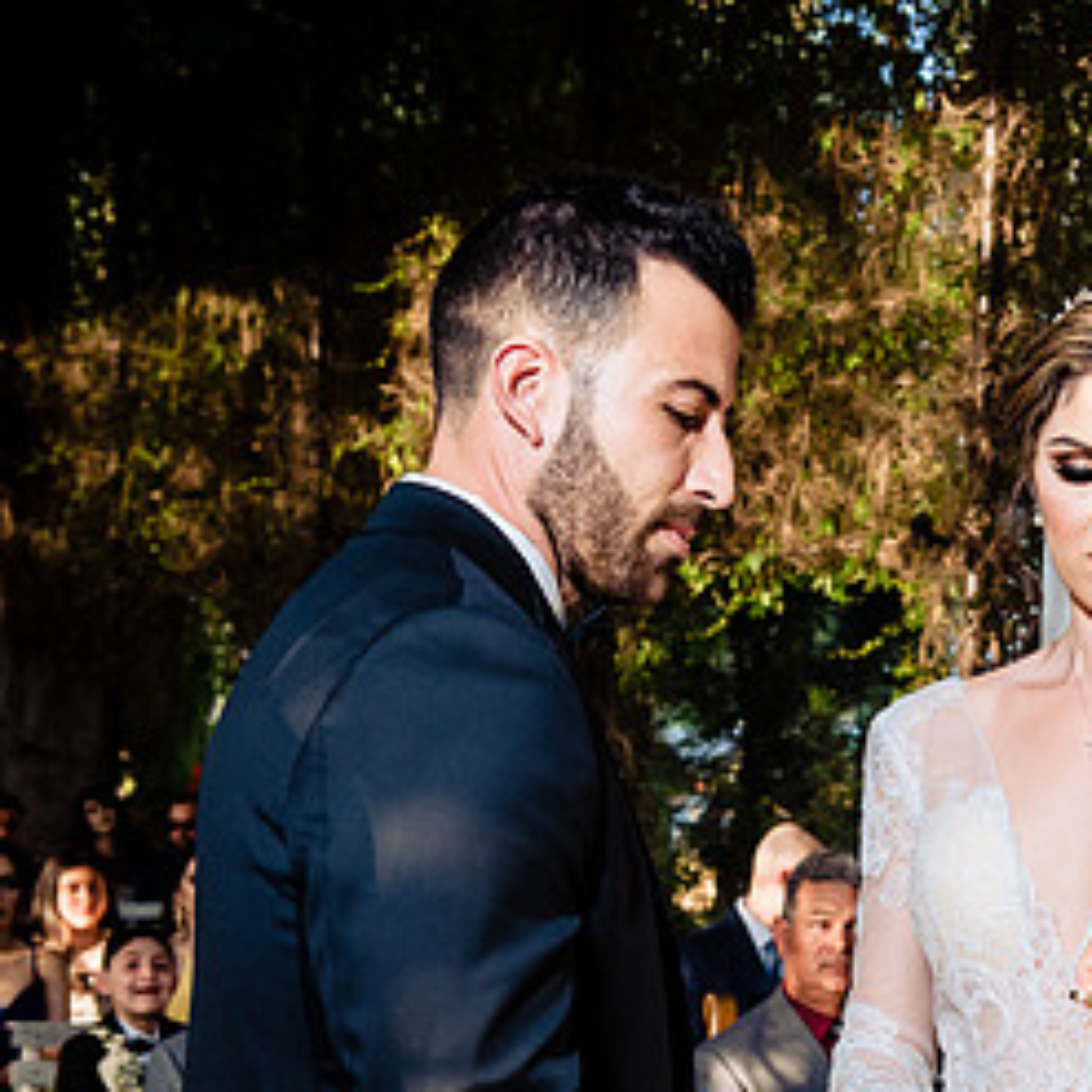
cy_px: 802
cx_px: 1154
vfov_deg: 19.6
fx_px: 3141
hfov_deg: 19.0
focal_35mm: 88
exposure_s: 1/200
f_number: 5.6
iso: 800
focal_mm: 44
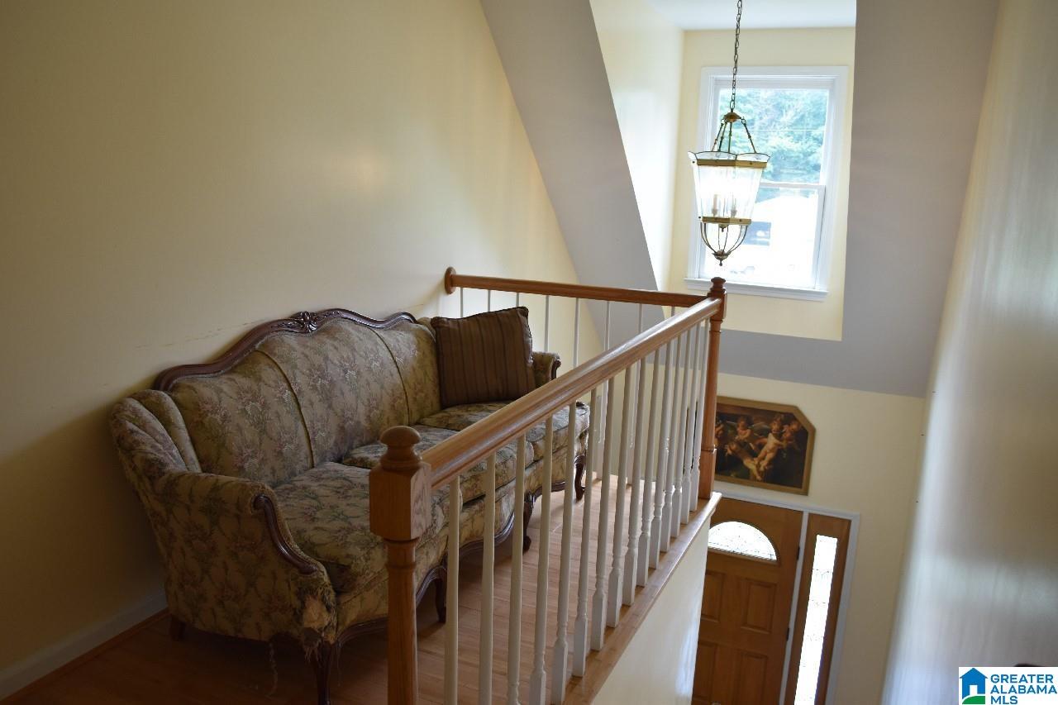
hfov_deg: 67.4
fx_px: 793
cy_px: 352
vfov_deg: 47.9
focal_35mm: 27
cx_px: 529
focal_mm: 18
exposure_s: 1/60
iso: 400
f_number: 4
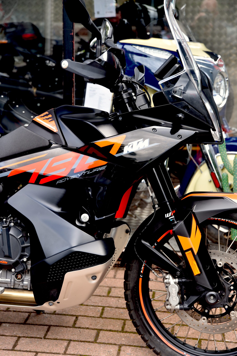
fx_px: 691
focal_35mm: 70
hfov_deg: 19.5
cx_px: 118
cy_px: 178
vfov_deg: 28.8
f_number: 4.5
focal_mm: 70
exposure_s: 1/80
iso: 100
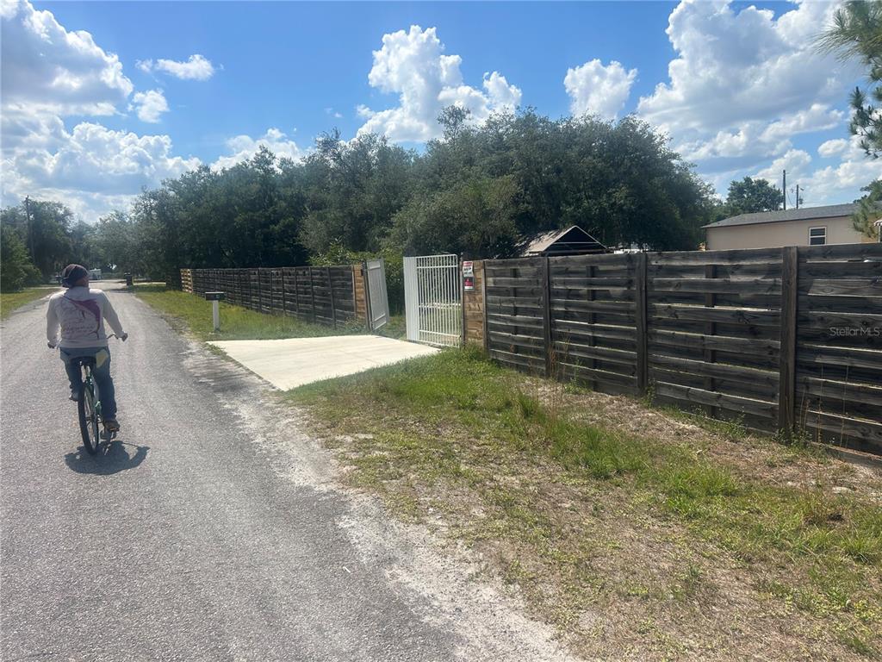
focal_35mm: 26
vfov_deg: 53.1
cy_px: 331
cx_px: 441
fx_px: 662
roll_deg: +1.3
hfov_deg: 67.3
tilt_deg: -7.3
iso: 50
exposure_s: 1/5587
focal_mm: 5.7
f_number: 1.5
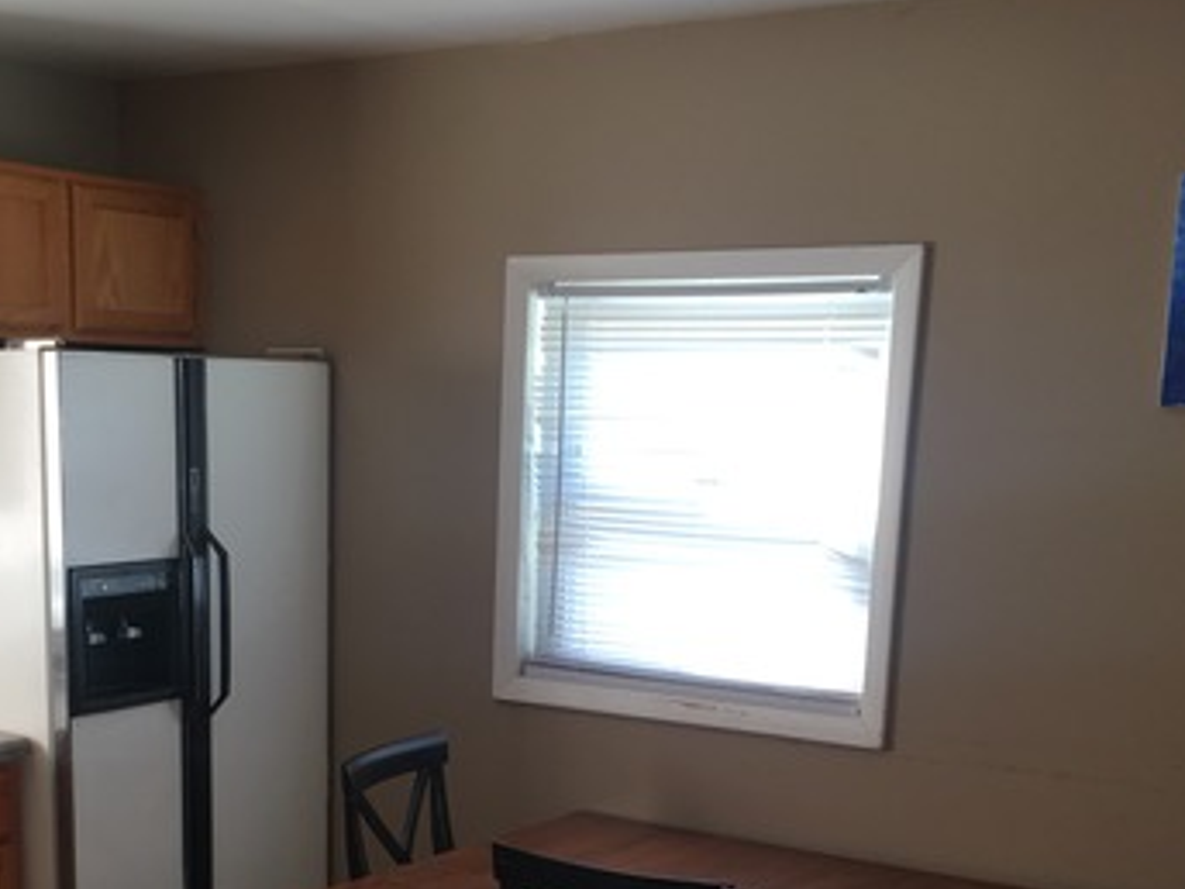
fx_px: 1849
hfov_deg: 35.3
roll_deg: -1.0
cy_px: 793
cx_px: 410
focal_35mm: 54
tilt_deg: -13.2
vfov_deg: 26.2
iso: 25
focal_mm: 4.15
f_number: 2.2
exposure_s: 1/40
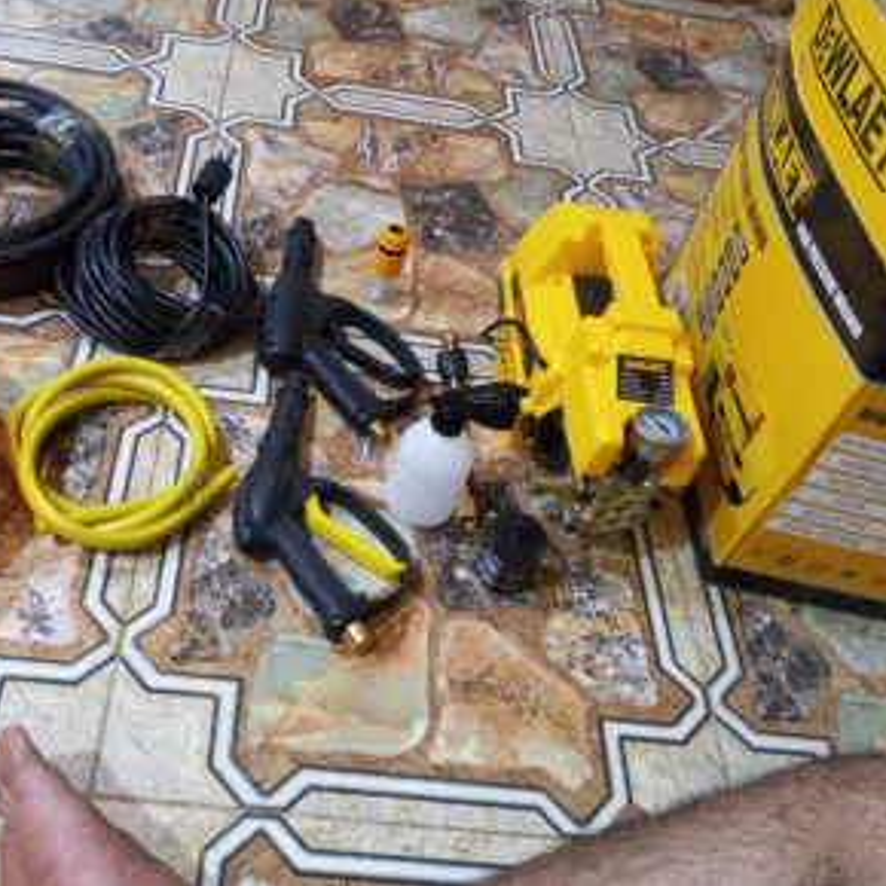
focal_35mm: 28
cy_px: 431
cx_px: 327
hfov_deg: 56.5
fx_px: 811
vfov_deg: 57.3
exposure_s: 1/33.3
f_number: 1.6
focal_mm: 4.19
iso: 726
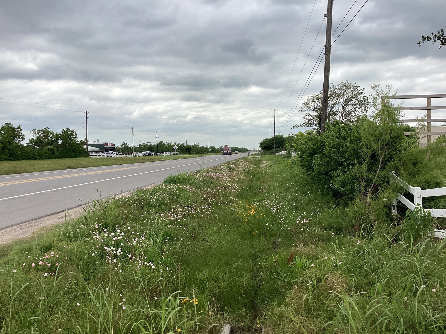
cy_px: 167
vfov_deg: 45.4
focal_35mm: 31
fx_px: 399
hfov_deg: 58.4
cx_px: 223
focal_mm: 3.3
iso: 25
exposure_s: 1/1131
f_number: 2.4
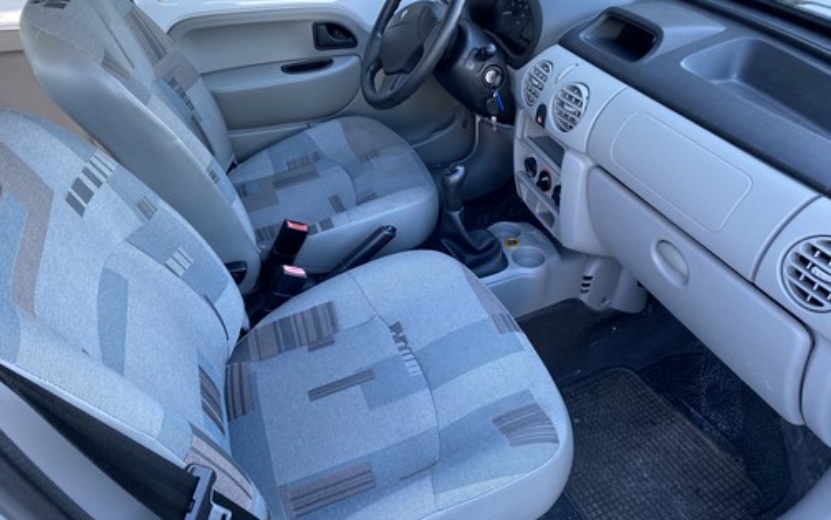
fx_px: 634
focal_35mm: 28
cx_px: 416
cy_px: 229
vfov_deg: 44.5
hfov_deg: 66.5
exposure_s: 1/115
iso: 125
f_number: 1.8
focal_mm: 4.25
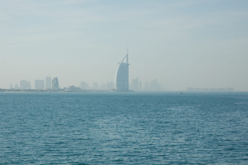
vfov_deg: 13.0
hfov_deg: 19.5
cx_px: 124
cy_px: 82
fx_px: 723
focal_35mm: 105
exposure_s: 1/1000
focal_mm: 70
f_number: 16
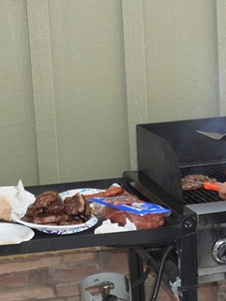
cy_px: 144
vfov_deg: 22.8
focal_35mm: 86
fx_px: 750
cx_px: 53
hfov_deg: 17.0
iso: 320
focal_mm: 16
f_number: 4
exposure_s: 1/160
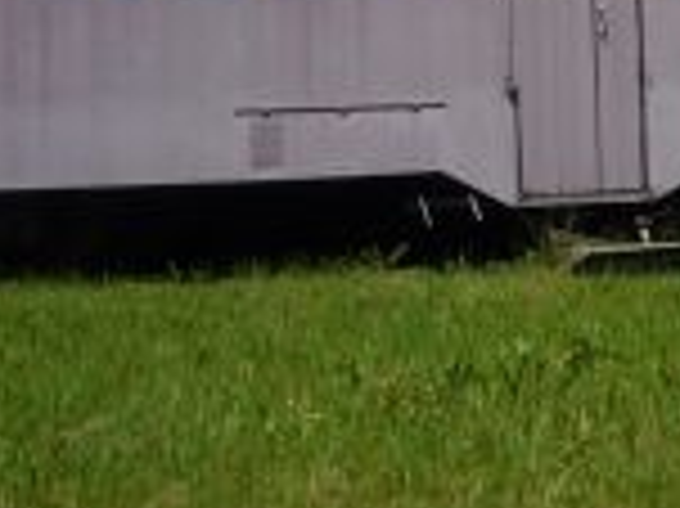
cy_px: -49
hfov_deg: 19.0
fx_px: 2002
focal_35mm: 102
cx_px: 594
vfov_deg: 14.2
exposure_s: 1/800
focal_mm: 5.2
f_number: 5.6
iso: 100
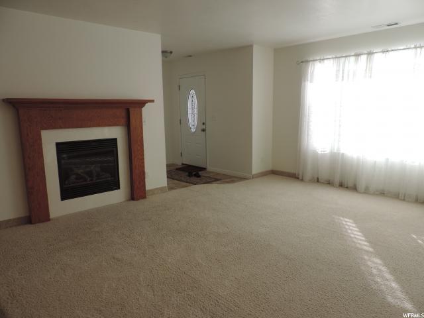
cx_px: 212
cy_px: 159
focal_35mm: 24
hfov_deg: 71.6
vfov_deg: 56.8
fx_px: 294
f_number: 3
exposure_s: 1/125
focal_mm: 4.3
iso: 80
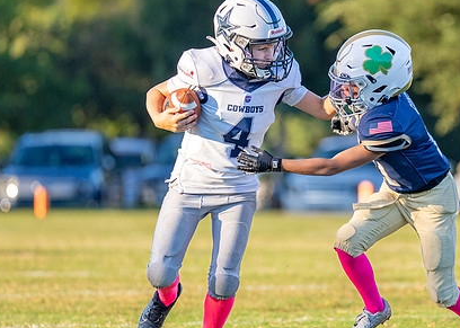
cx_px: 329
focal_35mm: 474
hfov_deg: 4.3
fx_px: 6189
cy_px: 181
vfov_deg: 3.0
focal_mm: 200
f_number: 2.8
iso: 400
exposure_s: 1/2500
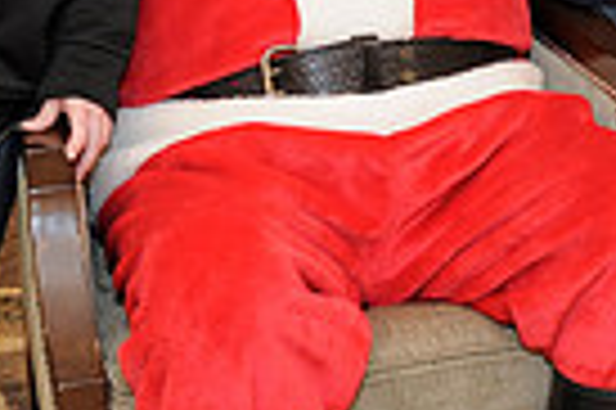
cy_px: -176
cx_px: 553
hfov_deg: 15.5
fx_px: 2239
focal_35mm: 131
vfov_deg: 10.2
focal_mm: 31
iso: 1600
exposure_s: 1/100
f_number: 4
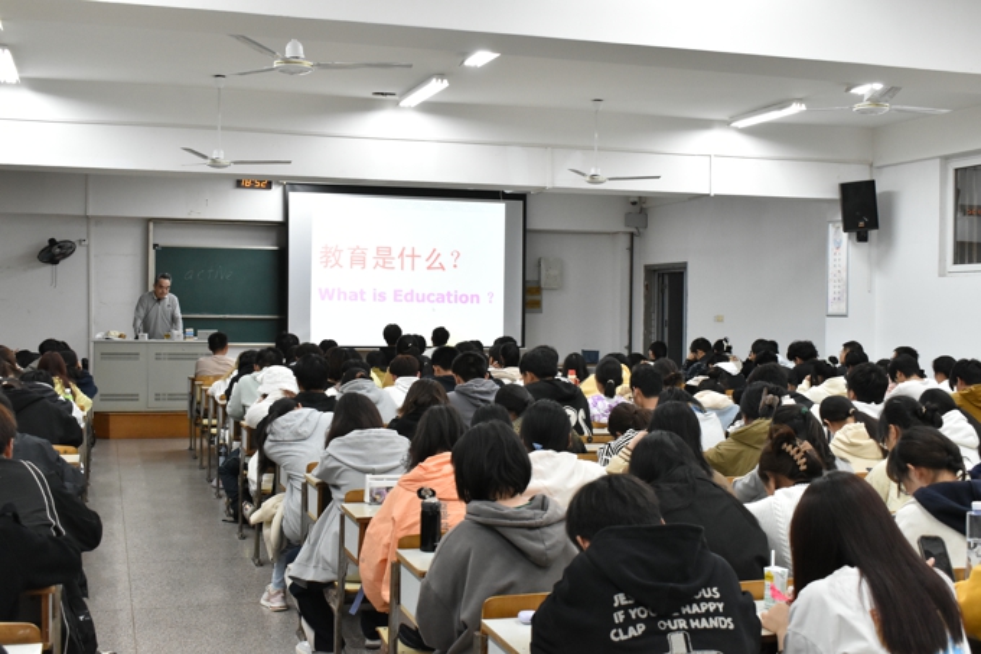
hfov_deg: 43.6
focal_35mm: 45
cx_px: 490
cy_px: 327
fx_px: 1226
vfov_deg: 29.9
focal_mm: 30
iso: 2000
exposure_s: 1/50
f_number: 8
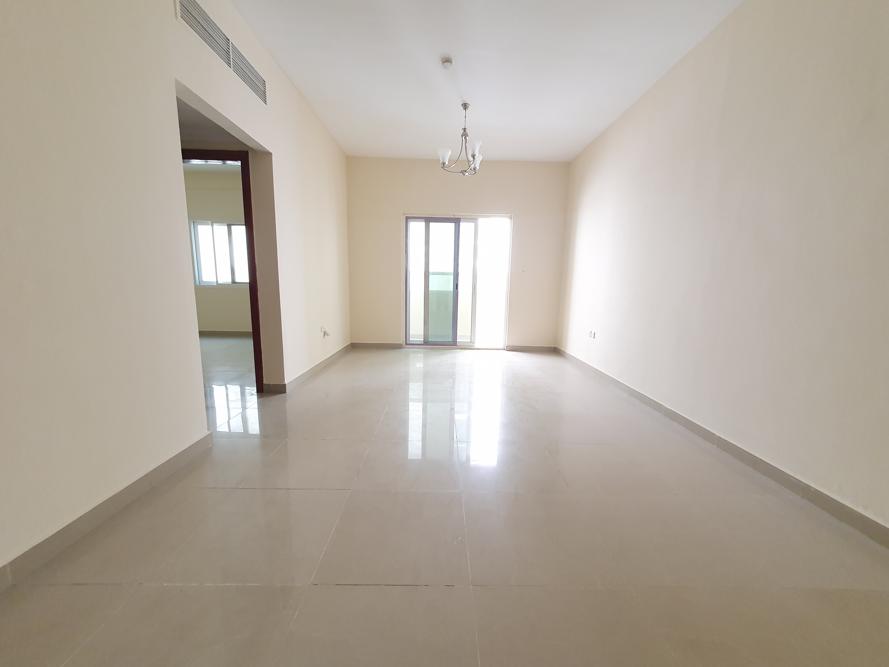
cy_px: 334
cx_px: 444
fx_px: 334
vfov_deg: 89.9
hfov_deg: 106.2
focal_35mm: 13
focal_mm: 1.8
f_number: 2.2
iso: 250
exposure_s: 1/50
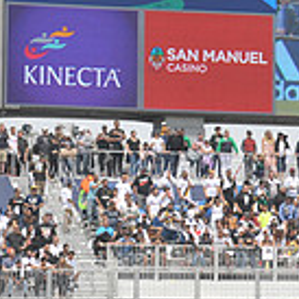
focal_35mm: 468
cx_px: 524
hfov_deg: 3.7
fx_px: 4573
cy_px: -37
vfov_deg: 3.7
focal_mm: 130
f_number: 11
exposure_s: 1/500
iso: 320
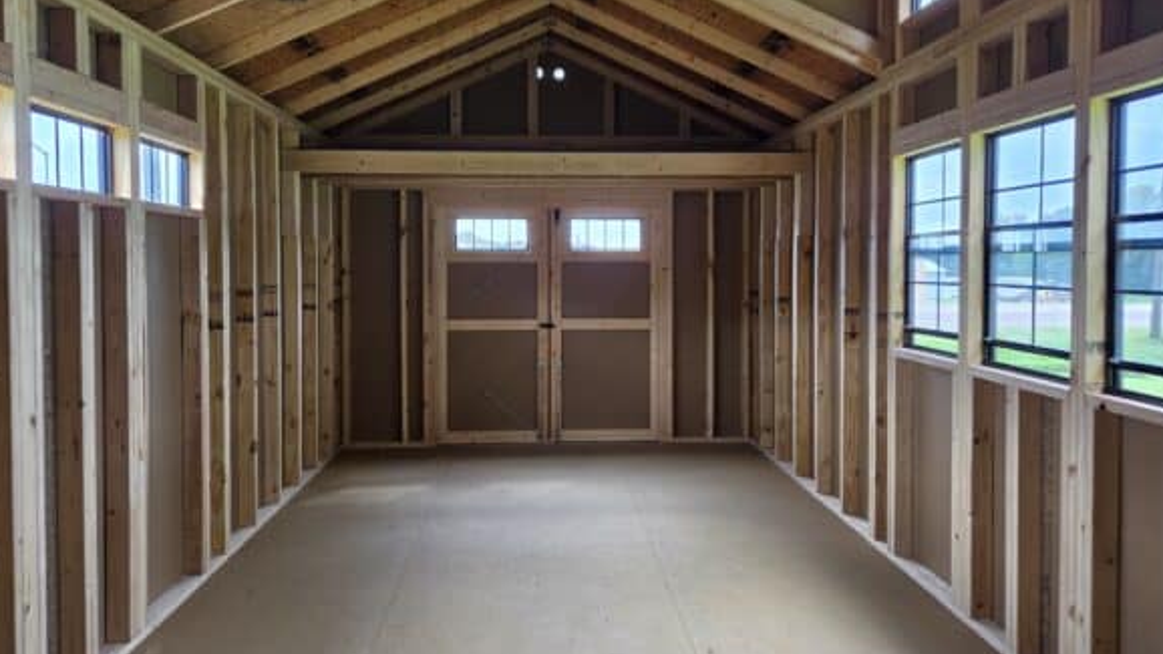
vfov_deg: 44.3
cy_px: 286
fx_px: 802
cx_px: 590
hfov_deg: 71.9
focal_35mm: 26
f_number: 1.8
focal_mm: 5.4
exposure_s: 1/180
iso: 125
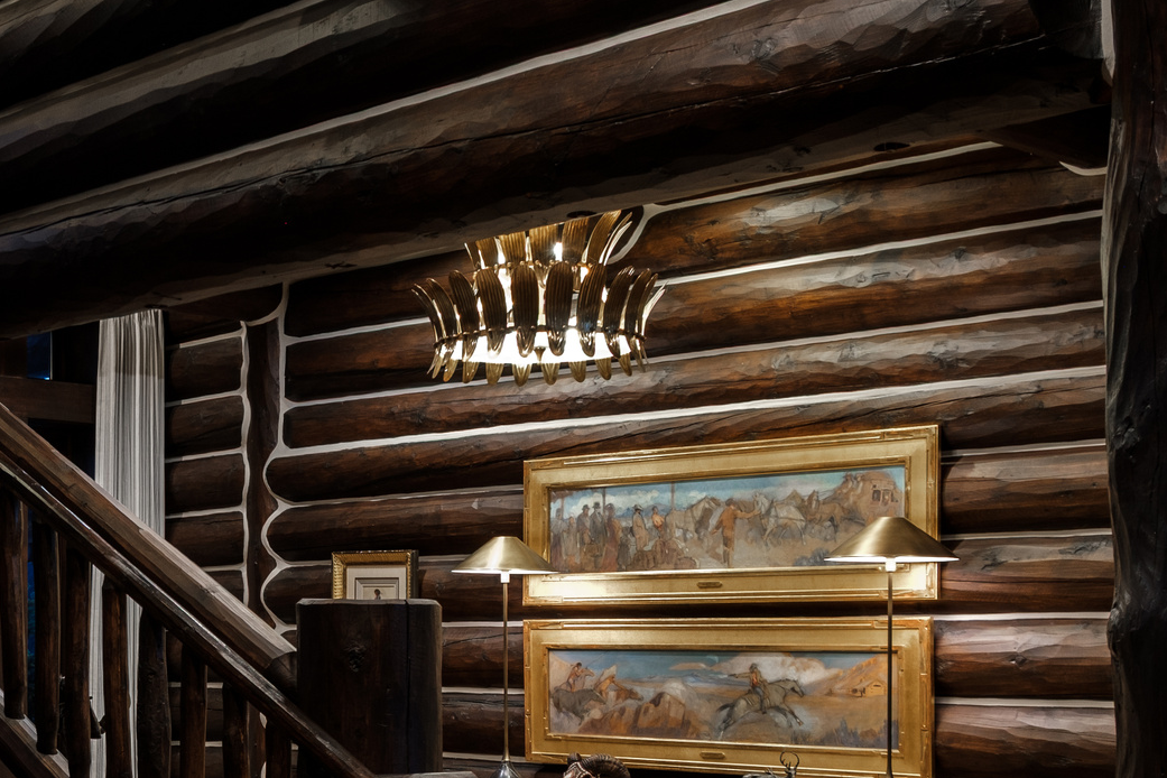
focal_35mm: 61
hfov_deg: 31.1
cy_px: 678
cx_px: 71
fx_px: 1977
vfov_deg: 21.8
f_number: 4.5
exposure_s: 1/5
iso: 400
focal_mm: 20.9
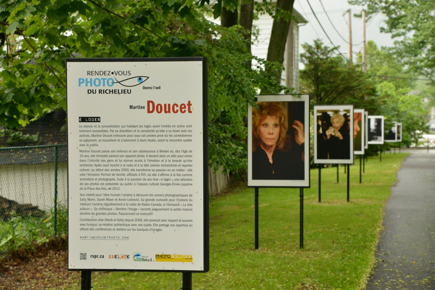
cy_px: 145
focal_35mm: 82
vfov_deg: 16.7
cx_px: 218
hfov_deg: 24.8
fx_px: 991
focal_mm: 82
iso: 1250
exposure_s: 1/200
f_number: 8
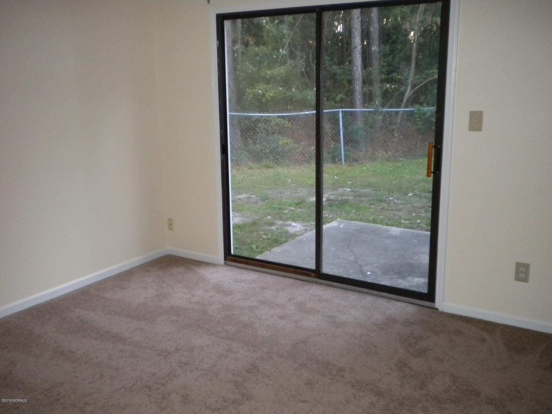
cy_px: 207
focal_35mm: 35
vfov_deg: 40.7
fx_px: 558
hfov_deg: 52.6
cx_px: 276
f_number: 3.1
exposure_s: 1/30
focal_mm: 6.3
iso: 400
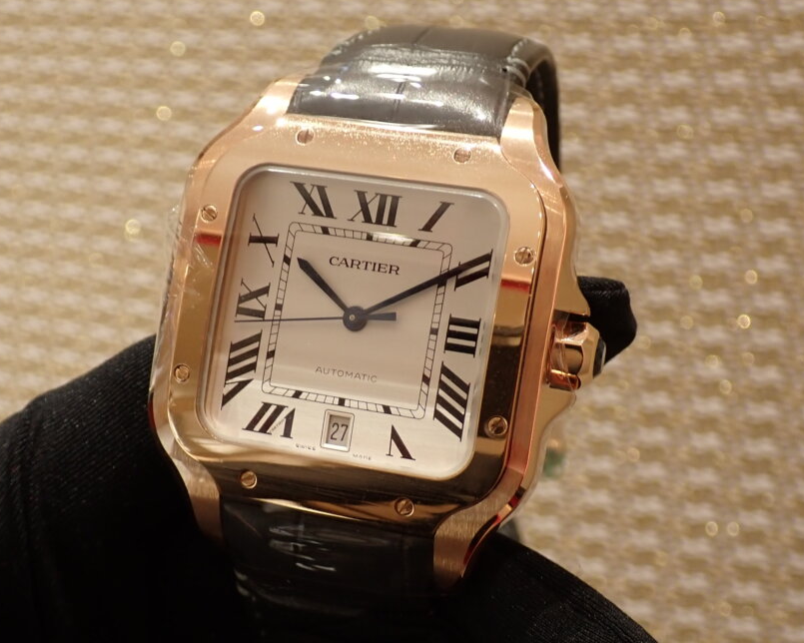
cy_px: 349
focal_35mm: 64
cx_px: 345
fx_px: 1523
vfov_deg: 23.8
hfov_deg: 29.5
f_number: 2.9
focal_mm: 7.84
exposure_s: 1/50
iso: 200
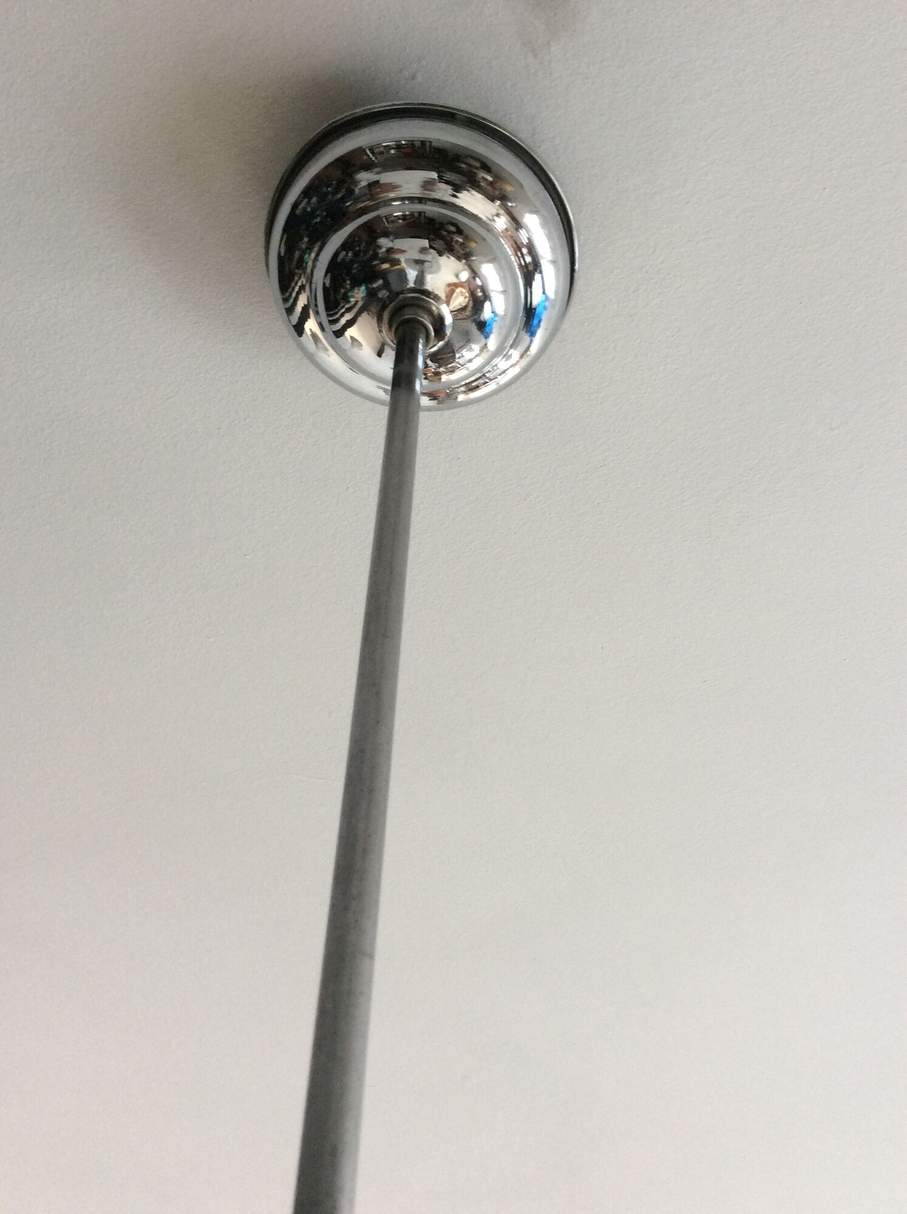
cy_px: 607
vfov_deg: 56.9
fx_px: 1121
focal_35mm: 32
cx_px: 454
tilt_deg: +46.3
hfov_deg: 44.1
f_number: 2.4
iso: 64
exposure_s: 1/25
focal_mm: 3.3
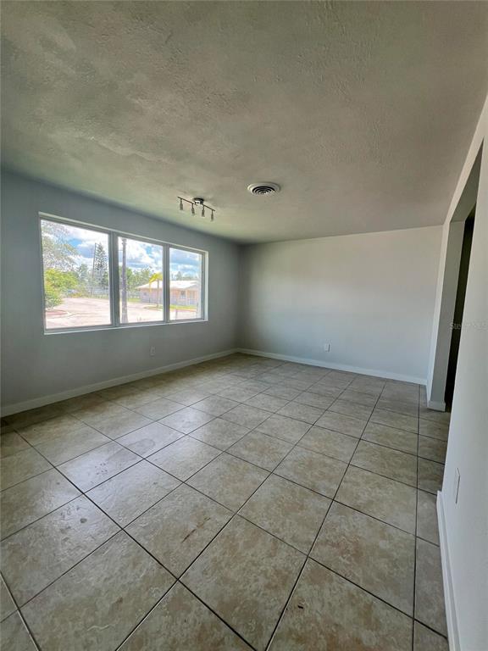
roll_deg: -1.5
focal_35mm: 13
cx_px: 244
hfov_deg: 89.9
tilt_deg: -6.4
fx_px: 244
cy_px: 326
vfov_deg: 106.2
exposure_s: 1/156
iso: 32
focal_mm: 1.57
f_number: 1.8
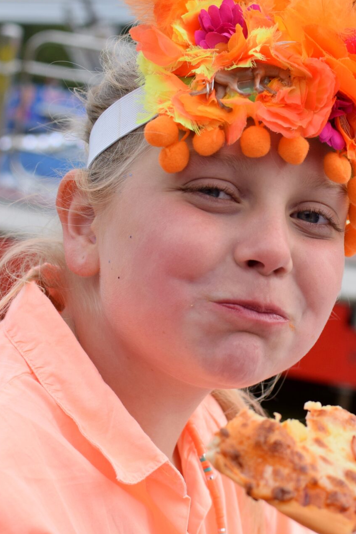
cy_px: 254
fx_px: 1317
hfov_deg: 15.3
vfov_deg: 22.9
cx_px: 289
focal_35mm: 89
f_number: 5
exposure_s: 1/1250
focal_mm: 35
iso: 400
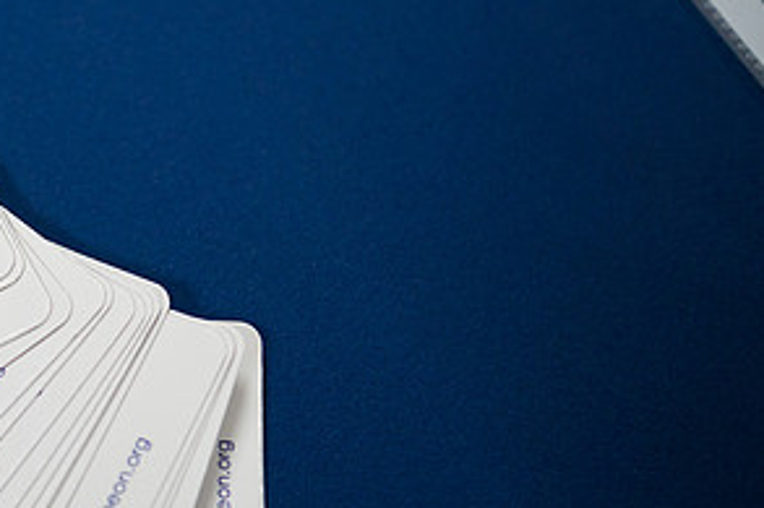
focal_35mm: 95
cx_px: 13
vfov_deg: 14.3
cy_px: 370
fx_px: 2015
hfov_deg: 20.8
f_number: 3.2
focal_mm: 48
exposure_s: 1/500
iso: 1600
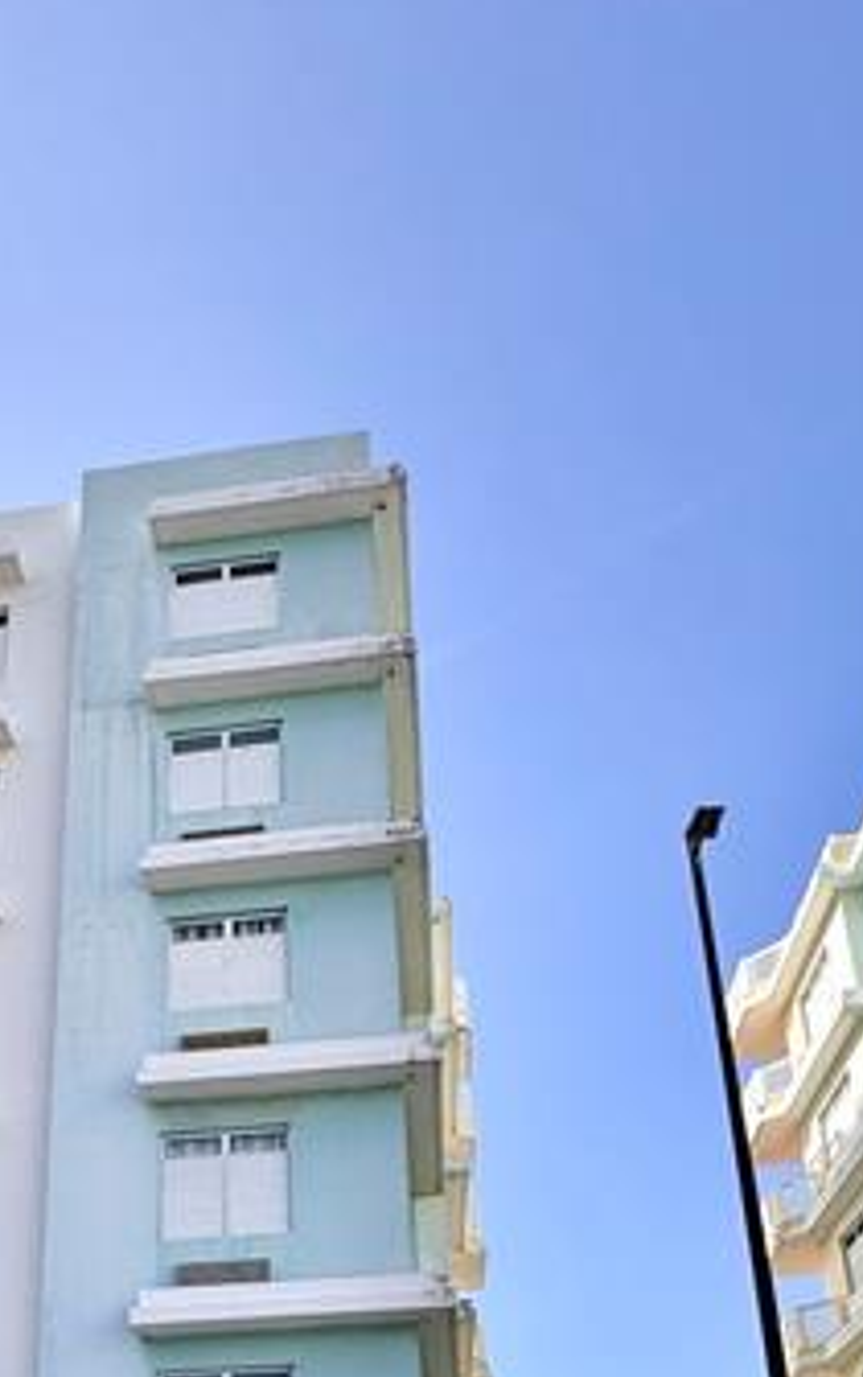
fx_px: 1277
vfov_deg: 49.2
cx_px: 255
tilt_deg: +20.1
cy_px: 1291
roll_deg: +1.8
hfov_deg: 36.8
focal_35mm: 34
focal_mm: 2.22
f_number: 2.2
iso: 40
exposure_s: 1/1277
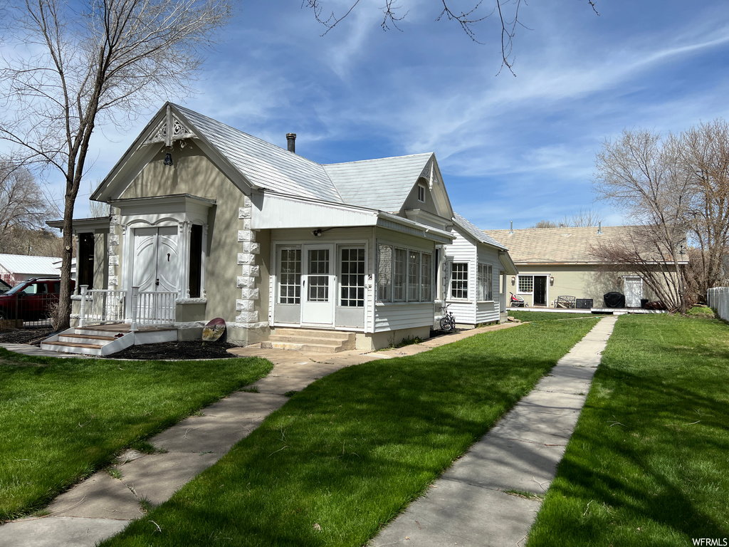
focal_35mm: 26
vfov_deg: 53.1
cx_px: 364
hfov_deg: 67.3
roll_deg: -1.2
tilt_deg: +4.0
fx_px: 548
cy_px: 274
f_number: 1.5
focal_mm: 5.7
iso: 50
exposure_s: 1/5882
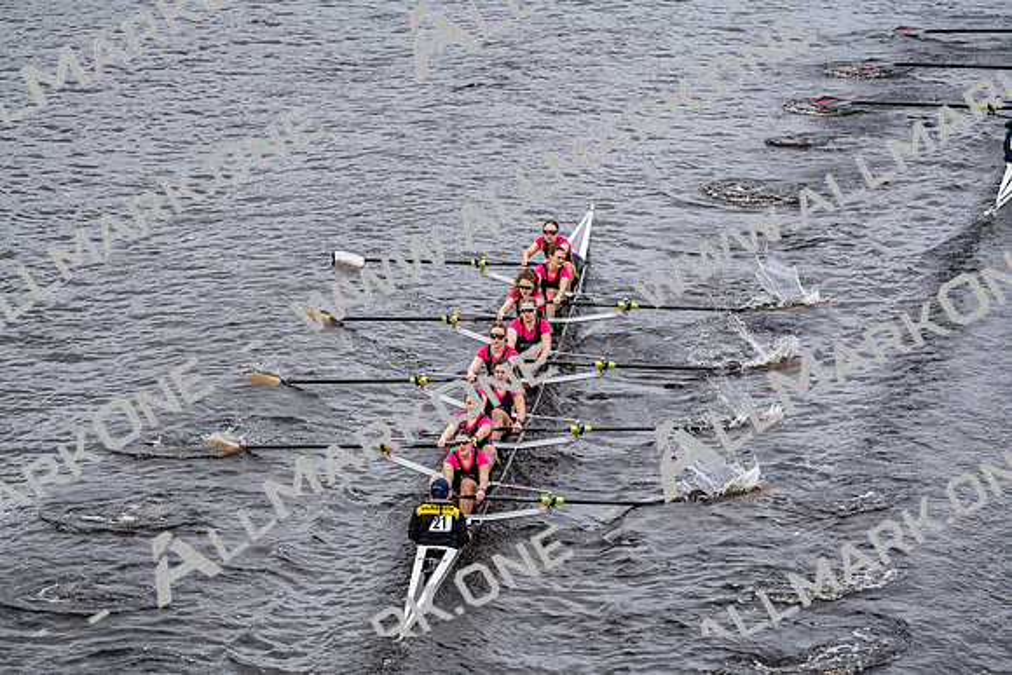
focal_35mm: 200
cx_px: 506
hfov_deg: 10.3
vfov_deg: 6.9
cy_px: 338
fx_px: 5623
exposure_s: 1/2000
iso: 250
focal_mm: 200
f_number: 2.8
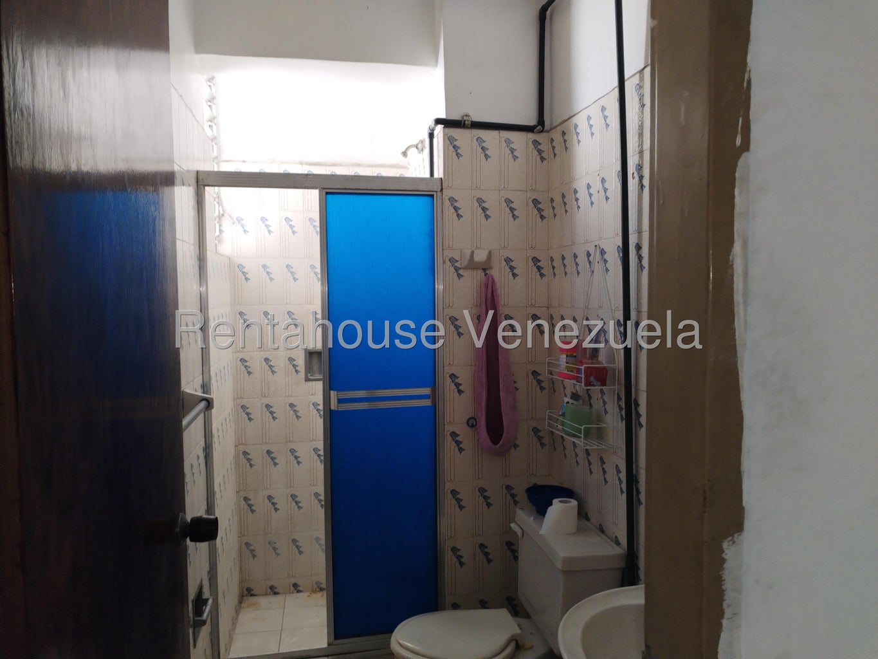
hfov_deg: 61.7
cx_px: 439
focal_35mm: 29
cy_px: 330
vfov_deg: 48.2
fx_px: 736
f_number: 1.8
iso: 365
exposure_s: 1/25
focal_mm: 4.75
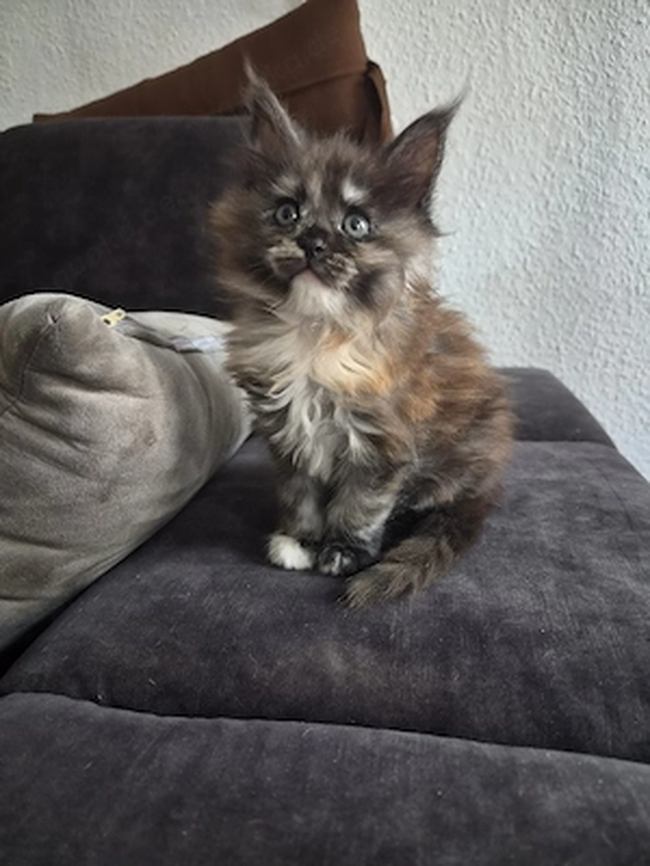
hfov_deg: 58.9
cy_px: 433
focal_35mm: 23
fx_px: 576
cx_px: 325
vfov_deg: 73.9
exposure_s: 1/50
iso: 1600
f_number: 1.8
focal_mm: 5.4
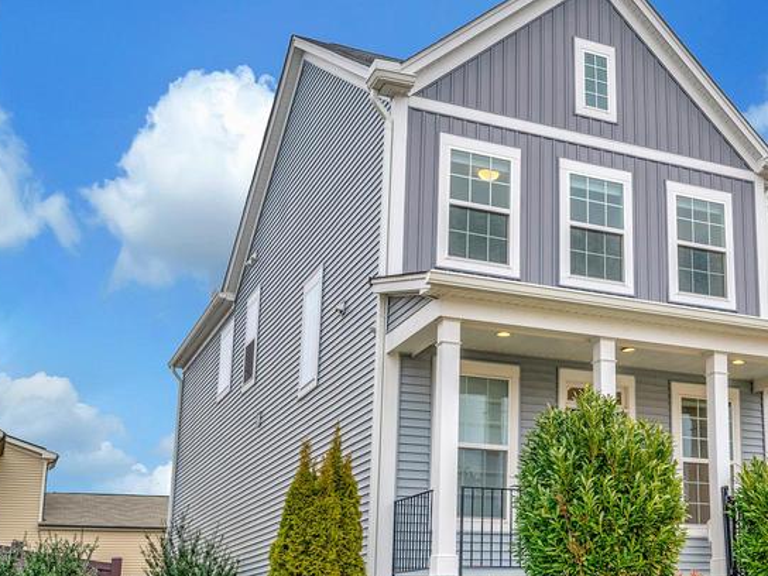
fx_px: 1063
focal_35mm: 48
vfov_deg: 30.2
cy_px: 366
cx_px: 679
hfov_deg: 37.4
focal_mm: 26.5
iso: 140
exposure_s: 1/250
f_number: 5.6
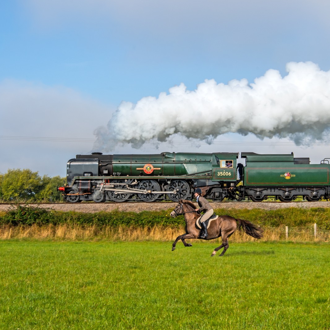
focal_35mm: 58
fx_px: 626
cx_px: 196
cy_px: 164
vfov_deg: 29.6
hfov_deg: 29.5
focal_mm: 45
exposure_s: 1/200
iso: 100
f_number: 13
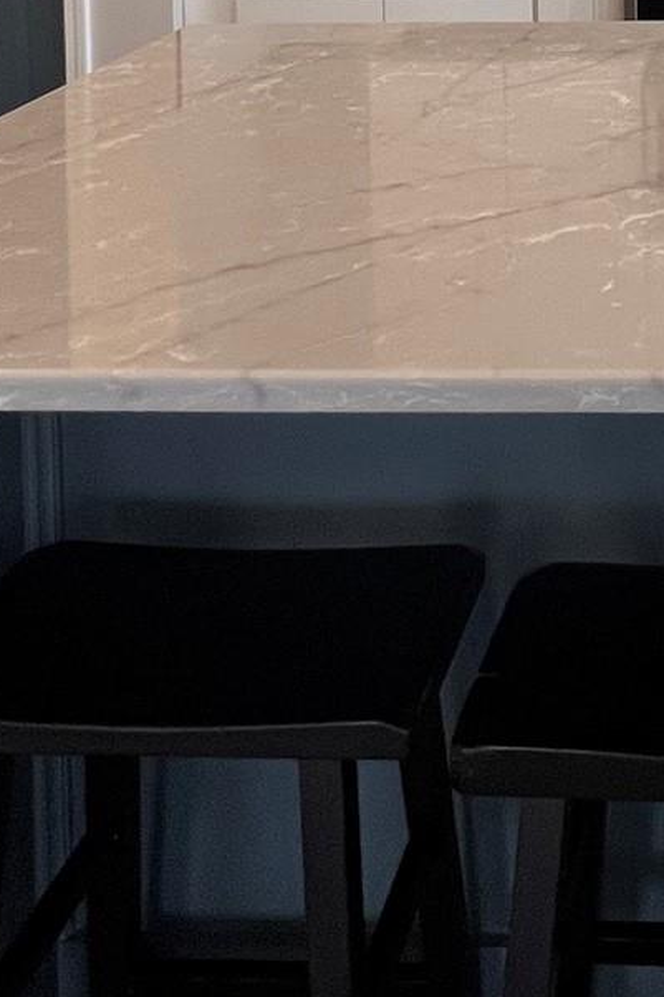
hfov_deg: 26.1
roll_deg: +0.9
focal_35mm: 46
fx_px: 1273
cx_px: 796
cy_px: -258
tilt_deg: -2.2
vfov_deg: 33.1
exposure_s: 1/120
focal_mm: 1.57
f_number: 1.8
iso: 125
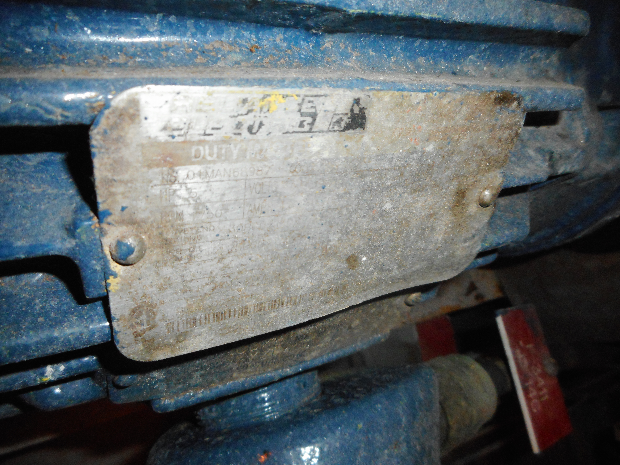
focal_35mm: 25
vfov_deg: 54.9
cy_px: 232
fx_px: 448
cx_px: 310
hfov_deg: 69.4
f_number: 10.5
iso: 400
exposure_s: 1/25
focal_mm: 4.5
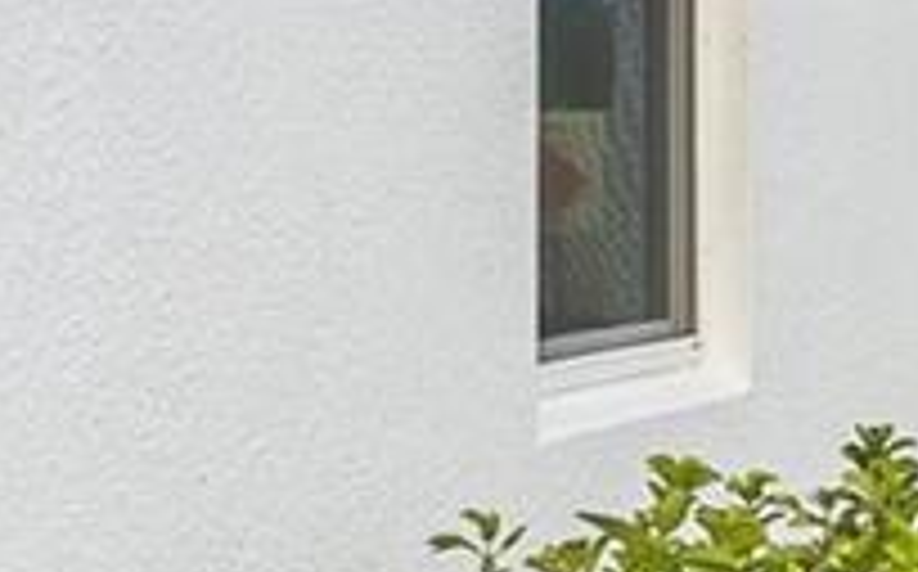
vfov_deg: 10.9
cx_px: -117
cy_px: 122
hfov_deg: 16.8
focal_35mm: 120
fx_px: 2999
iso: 400
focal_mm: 15
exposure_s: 1/200
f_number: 8
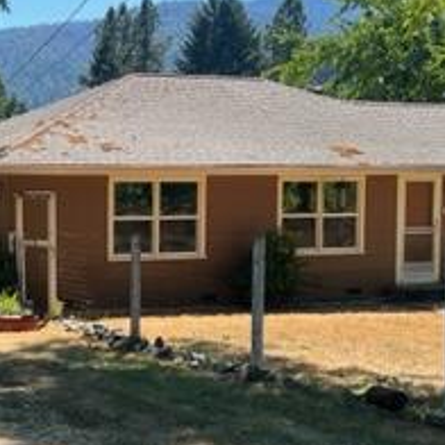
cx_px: 68
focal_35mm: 75
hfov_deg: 22.6
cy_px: 279
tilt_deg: -4.8
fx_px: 1091
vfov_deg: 23.0
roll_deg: +0.7
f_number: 1.5
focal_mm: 5.7
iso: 50
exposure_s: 1/1377
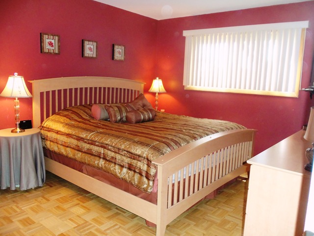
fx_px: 263
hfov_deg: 61.7
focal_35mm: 29
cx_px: 157
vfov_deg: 48.2
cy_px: 118
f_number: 3.4
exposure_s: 1/30
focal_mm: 5.2
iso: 250
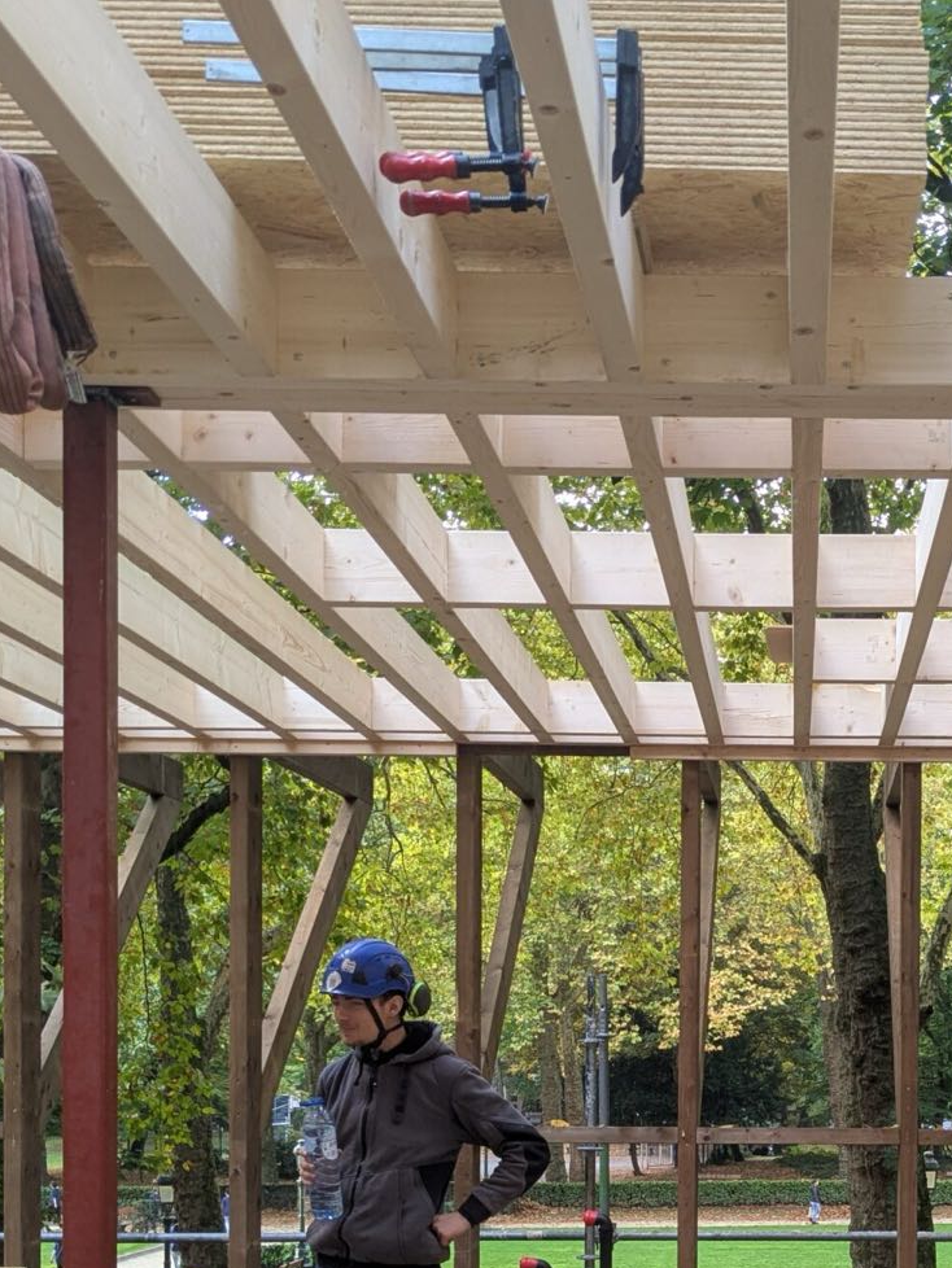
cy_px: 1057
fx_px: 1943
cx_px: 822
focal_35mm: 53
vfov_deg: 34.8
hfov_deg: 26.8
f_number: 1.73
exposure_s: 1/99.9
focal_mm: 4.38
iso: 68
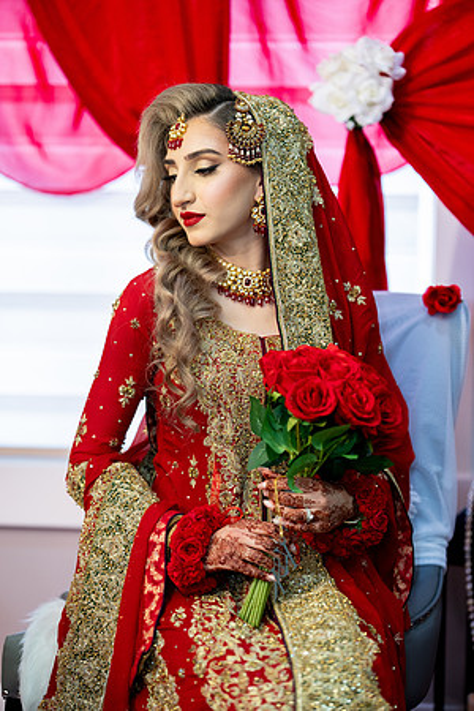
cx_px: 237
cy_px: 356
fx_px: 1738
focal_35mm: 88
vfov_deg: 23.1
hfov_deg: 15.5
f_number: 2
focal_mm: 88
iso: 1000
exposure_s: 1/200
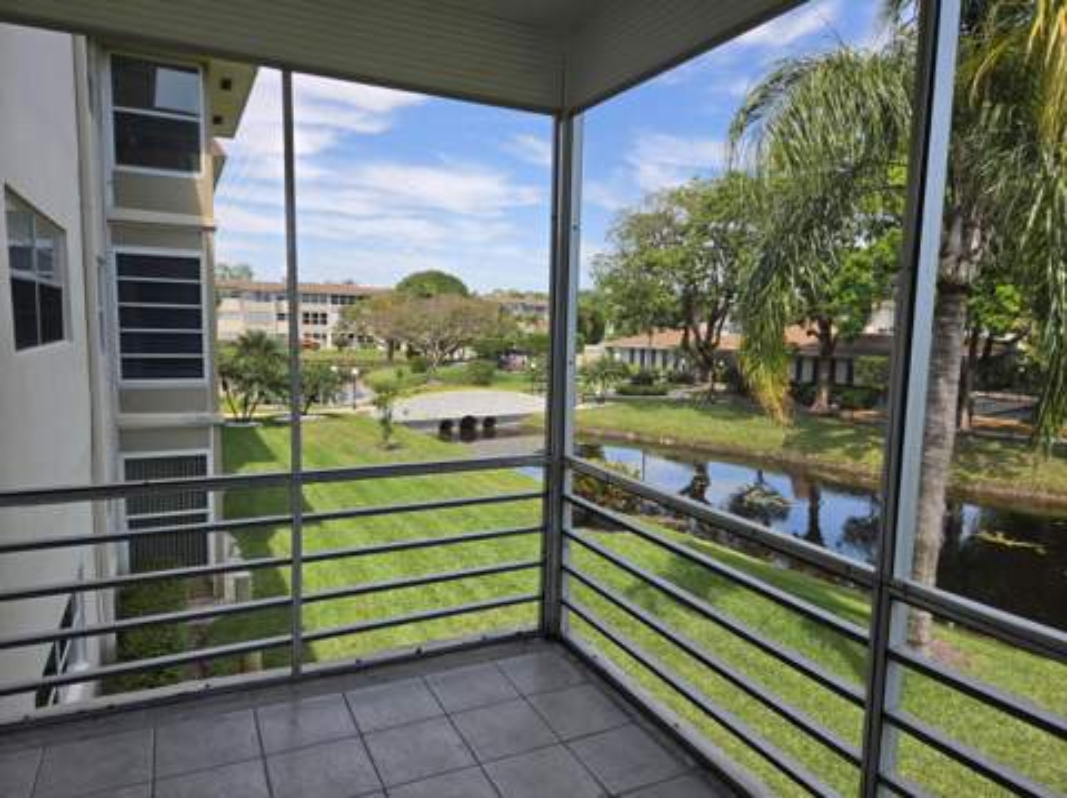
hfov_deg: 74.0
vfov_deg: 58.8
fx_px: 708
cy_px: 399
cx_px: 534
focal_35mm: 23
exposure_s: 1/1904
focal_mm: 5.4
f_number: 1.8
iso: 80
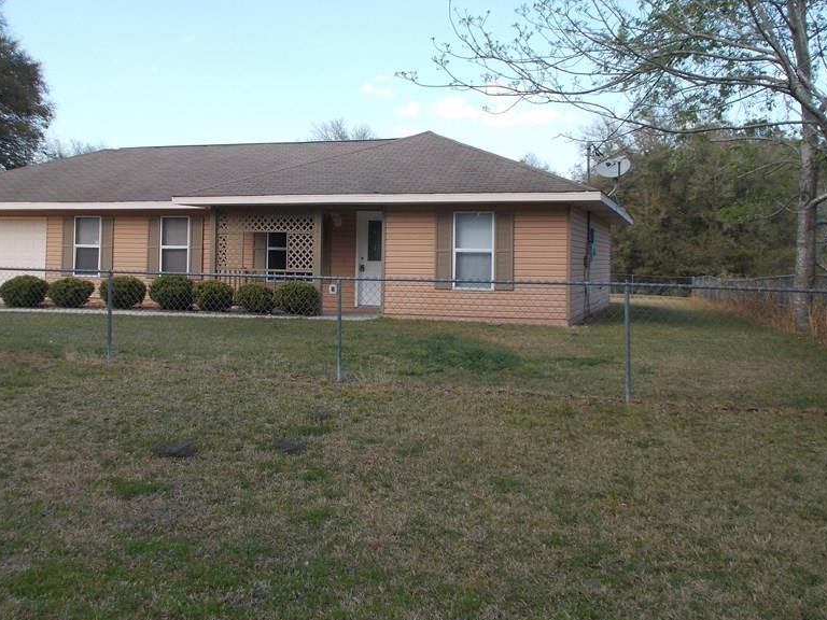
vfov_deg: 35.8
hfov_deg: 46.6
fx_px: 956
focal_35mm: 40
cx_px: 341
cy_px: 240
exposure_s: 1/250
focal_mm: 5.3
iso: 80
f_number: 3.4
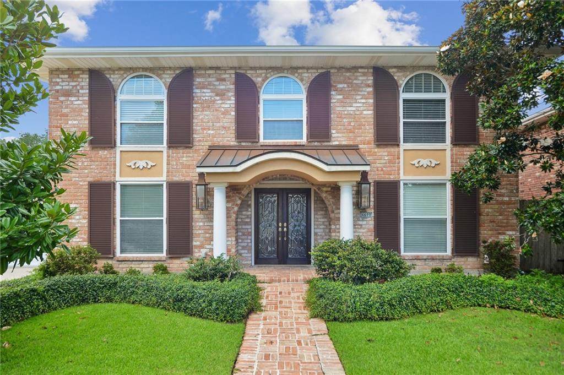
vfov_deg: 53.1
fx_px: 376
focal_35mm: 24
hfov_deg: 73.8
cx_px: 282
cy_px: 188
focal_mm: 24
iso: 400
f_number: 11
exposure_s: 1/50
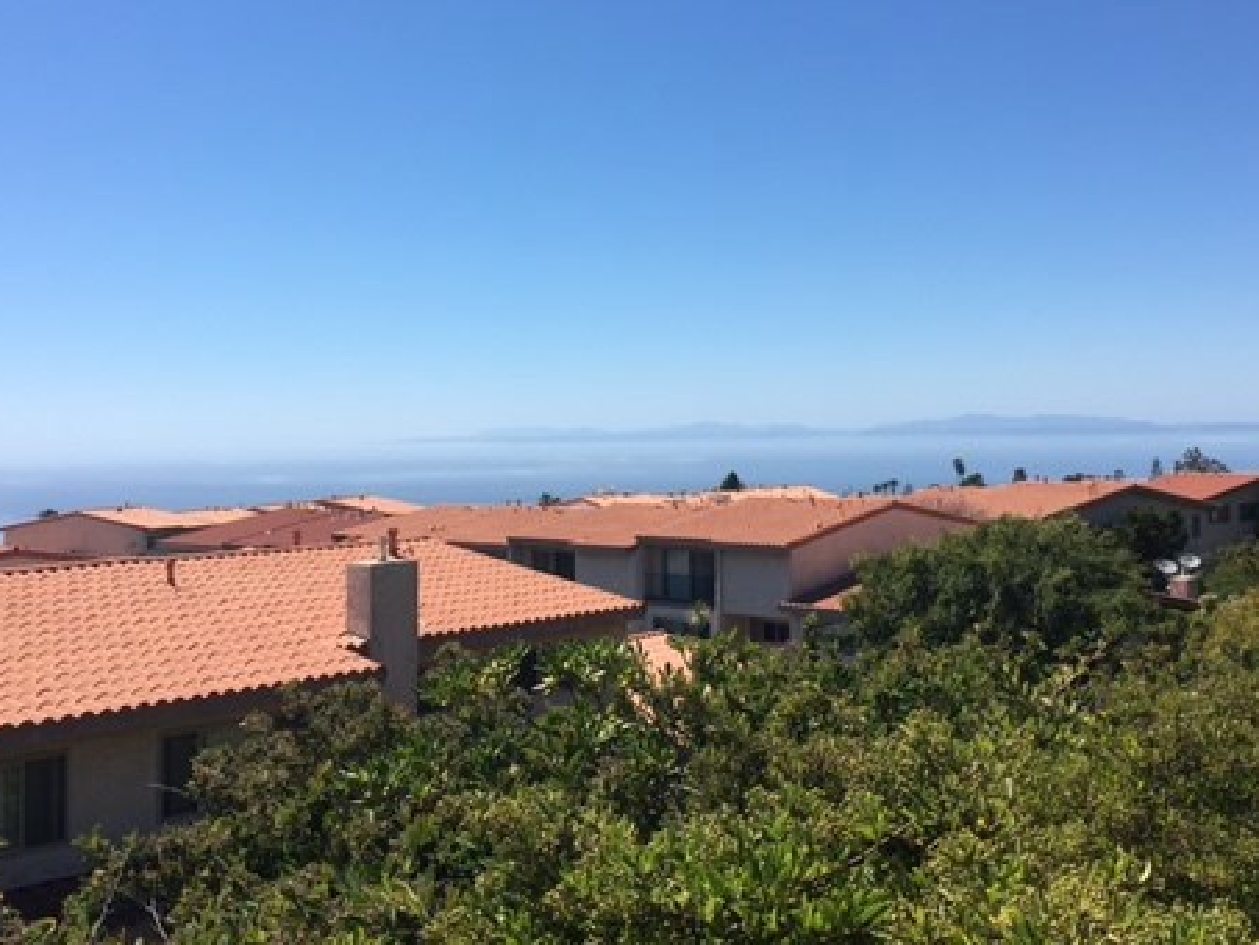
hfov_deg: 45.8
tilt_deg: +2.3
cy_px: 395
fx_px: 1492
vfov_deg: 35.1
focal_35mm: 41
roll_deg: +1.8
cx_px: 625
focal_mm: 4.15
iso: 25
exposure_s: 1/2198
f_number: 2.2
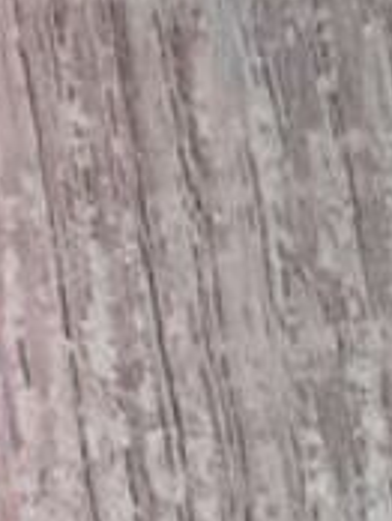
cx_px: -964
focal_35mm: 191
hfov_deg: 6.7
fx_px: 2877
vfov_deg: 10.2
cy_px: 615
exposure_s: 1/50
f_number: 2
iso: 200
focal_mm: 4.6
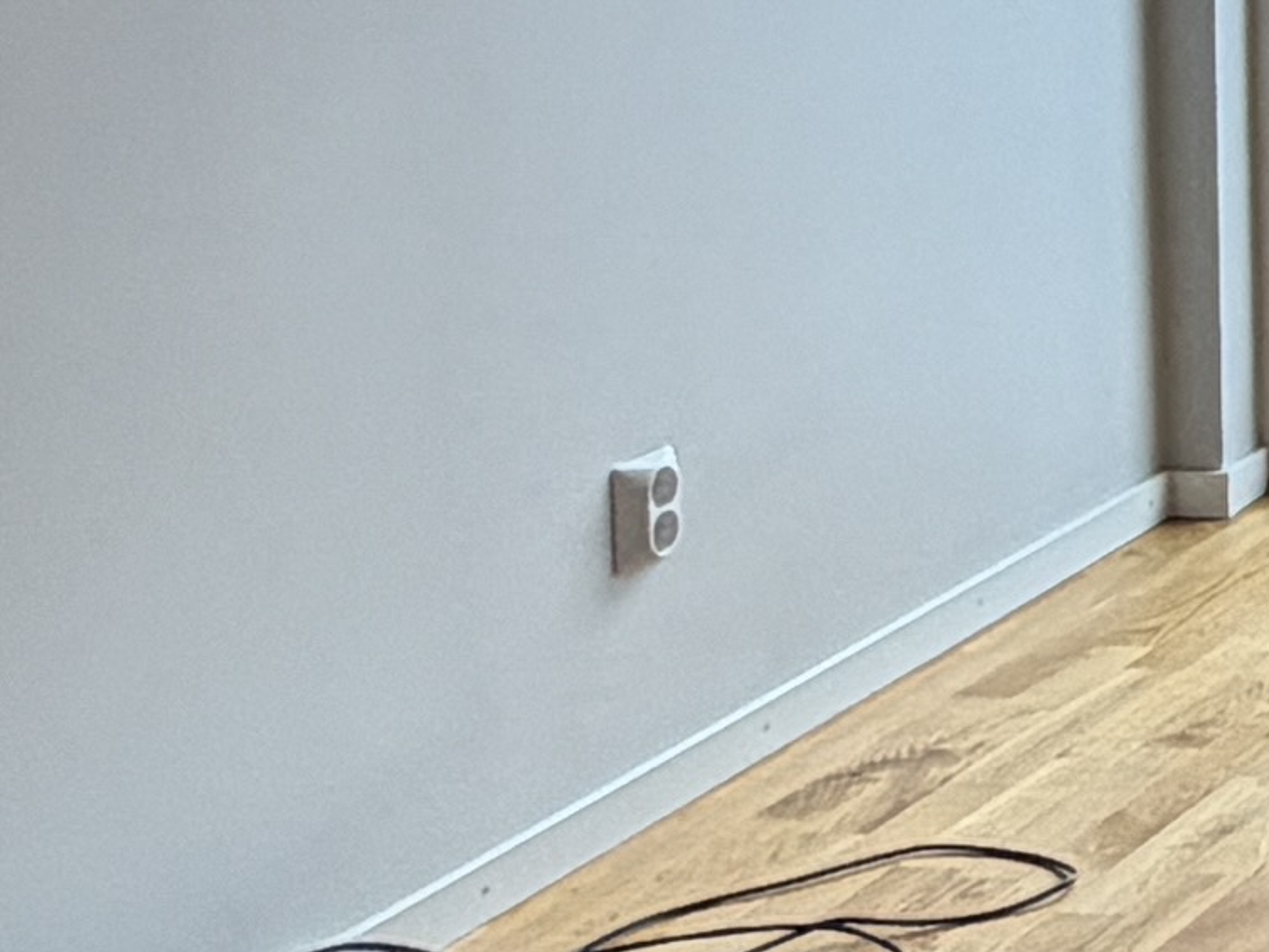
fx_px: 3887
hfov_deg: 14.2
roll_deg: -1.0
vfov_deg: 13.3
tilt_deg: -3.9
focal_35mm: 106
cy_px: -394
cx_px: 2827
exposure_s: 1/121
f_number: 2.2
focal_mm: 2.22
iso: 125
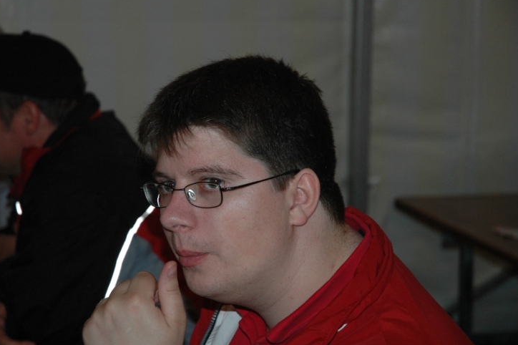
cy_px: 170
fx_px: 1668
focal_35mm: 116
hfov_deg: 17.6
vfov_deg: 11.8
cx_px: 242
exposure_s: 1/60
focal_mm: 70
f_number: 4.5
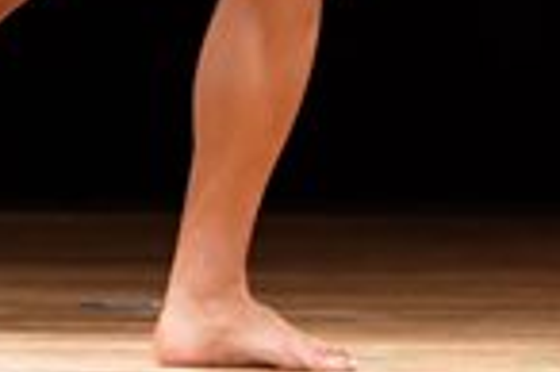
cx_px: 33
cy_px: -537
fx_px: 18568
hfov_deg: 1.7
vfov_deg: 1.1
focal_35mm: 1195
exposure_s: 1/400
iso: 3200
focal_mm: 150
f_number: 5.6
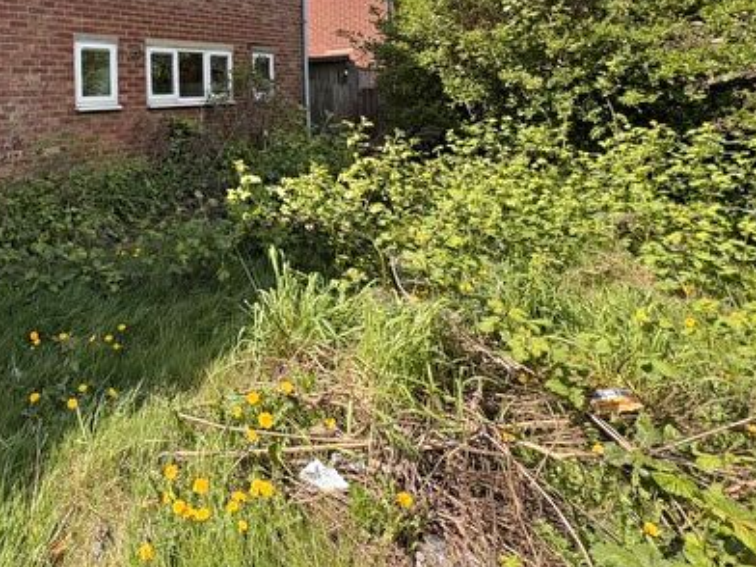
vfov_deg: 50.6
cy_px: 92
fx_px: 546
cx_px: 127
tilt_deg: +0.5
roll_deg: +1.5
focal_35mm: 25
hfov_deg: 62.2
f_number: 2.2
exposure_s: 1/375
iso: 64
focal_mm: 2.22
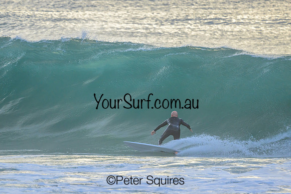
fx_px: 6468
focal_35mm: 800
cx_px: 146
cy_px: 97
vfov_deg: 1.7
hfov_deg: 2.6
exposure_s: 1/2500
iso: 2200
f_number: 6.3
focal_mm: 800
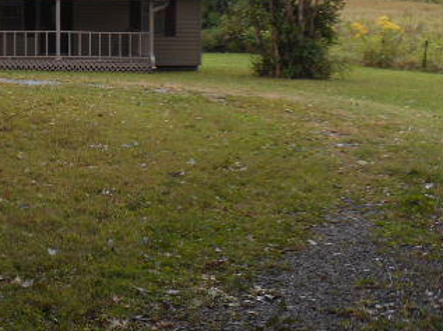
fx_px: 1189
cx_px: 71
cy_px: 63
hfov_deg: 20.8
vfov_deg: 15.7
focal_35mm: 93
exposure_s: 1/60
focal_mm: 8.3
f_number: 4
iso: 80
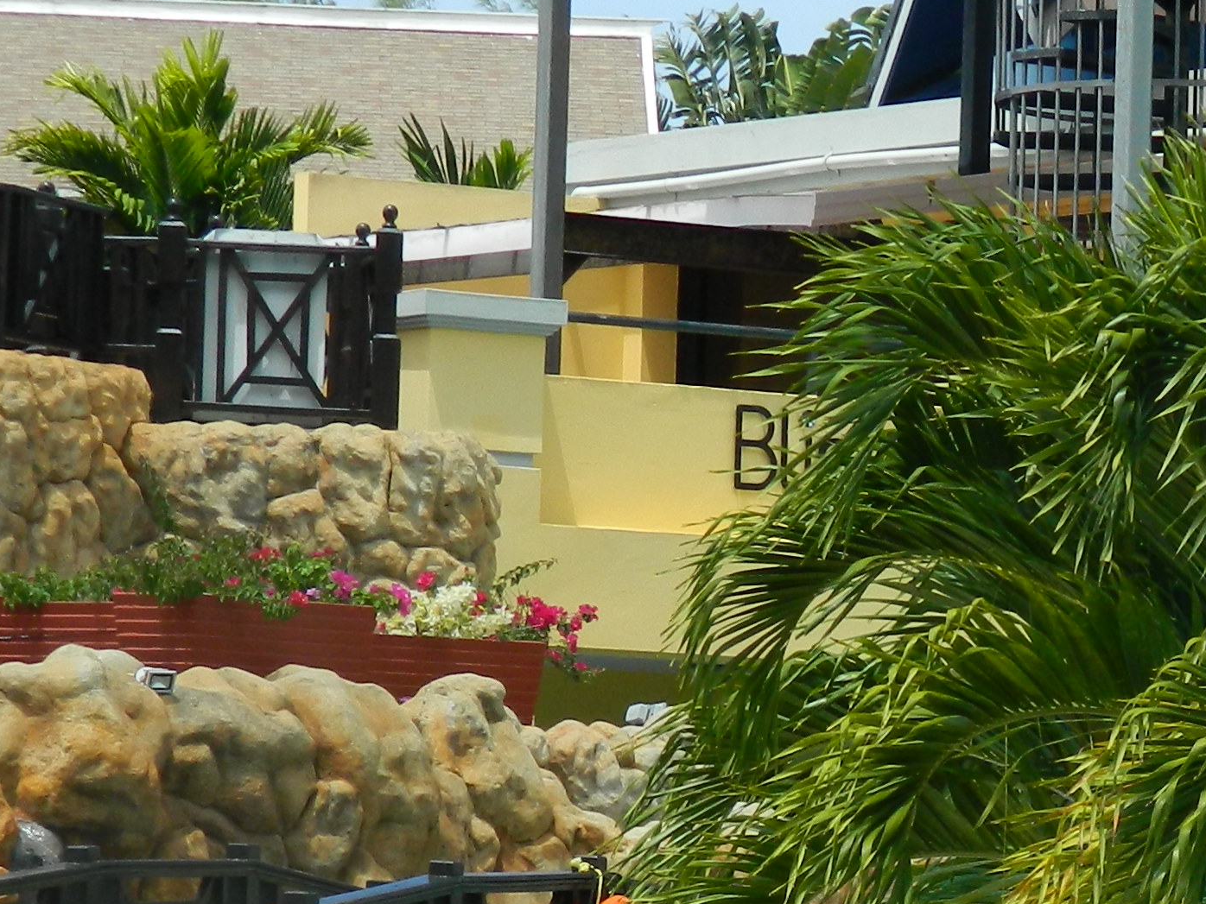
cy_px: 957
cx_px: 1365
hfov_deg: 7.6
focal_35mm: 260
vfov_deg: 5.7
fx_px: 9058
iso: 80
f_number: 4.2
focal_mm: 15.1
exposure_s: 1/500
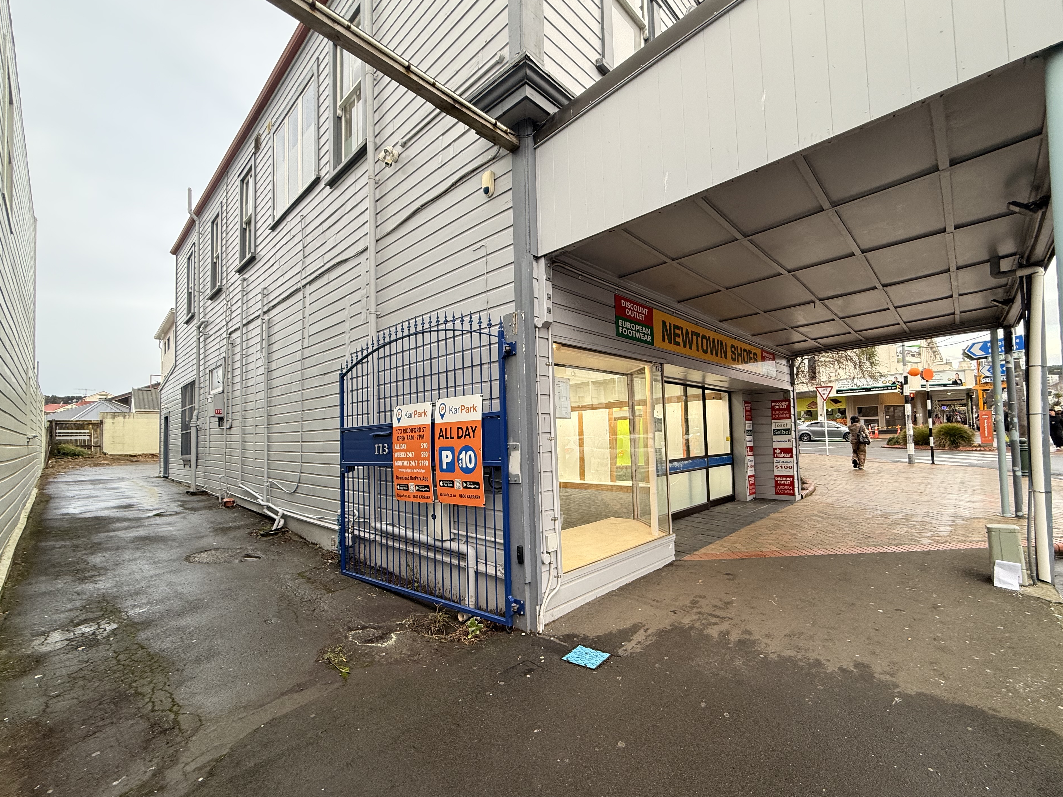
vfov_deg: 81.7
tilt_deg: +2.3
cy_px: 419
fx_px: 461
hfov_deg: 98.1
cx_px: 549
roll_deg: +1.1
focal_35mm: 15
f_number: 2.2
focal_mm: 2.22
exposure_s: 1/100
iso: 100
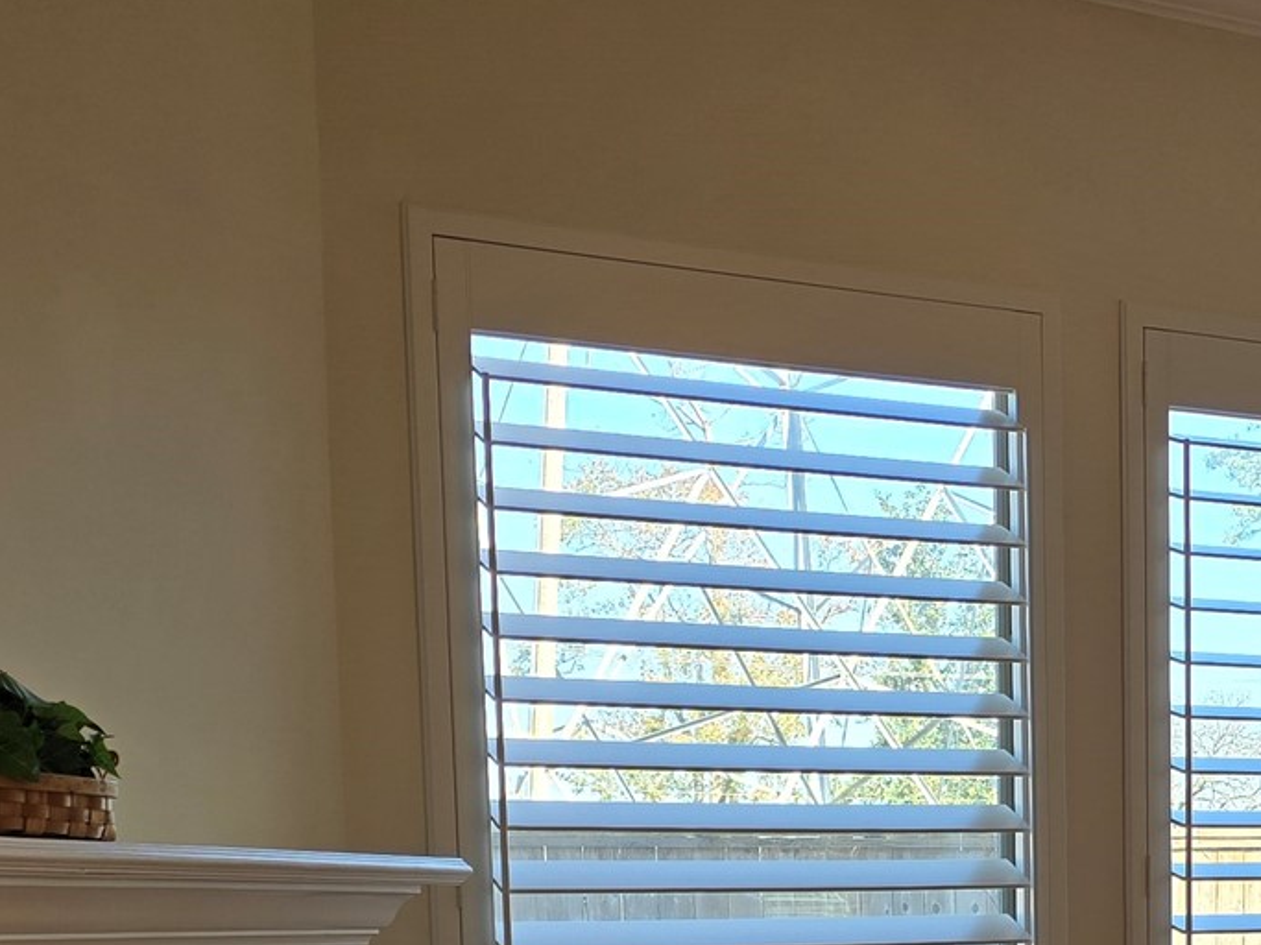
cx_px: 1001
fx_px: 2513
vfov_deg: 20.1
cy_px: 1109
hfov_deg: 27.6
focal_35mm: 69
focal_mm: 6.3
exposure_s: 1/120
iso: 20
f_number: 1.7
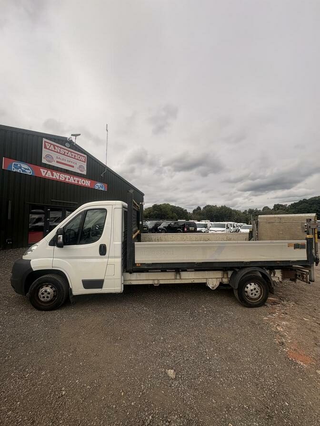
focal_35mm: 14
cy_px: 213
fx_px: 173
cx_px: 160
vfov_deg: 102.1
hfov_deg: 85.7
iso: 50
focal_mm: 2.22
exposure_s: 1/2342
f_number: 2.2
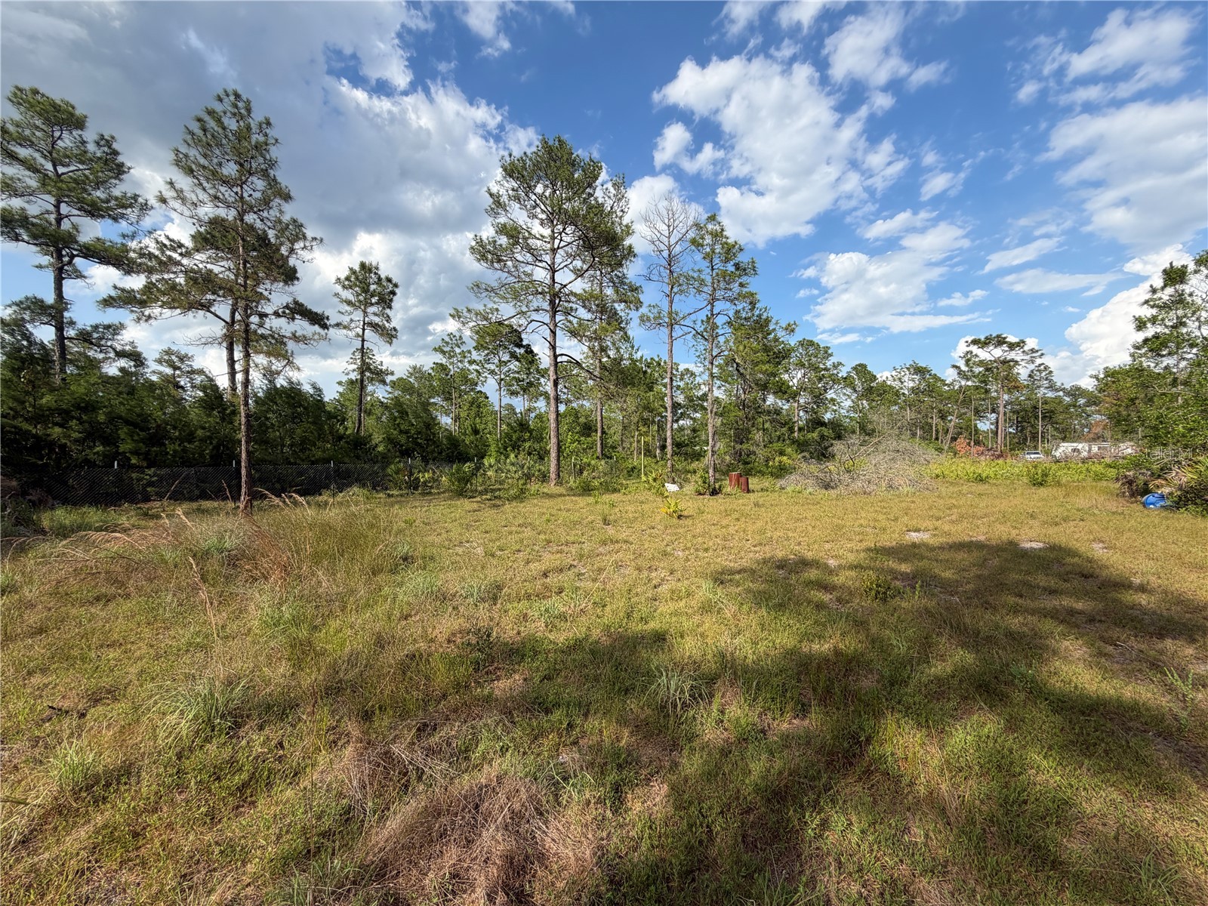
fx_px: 489
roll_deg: -0.2
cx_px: 604
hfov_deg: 102.1
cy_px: 453
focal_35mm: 14
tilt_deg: -1.1
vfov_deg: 85.7
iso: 25
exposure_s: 1/770
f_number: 2.2
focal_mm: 2.22
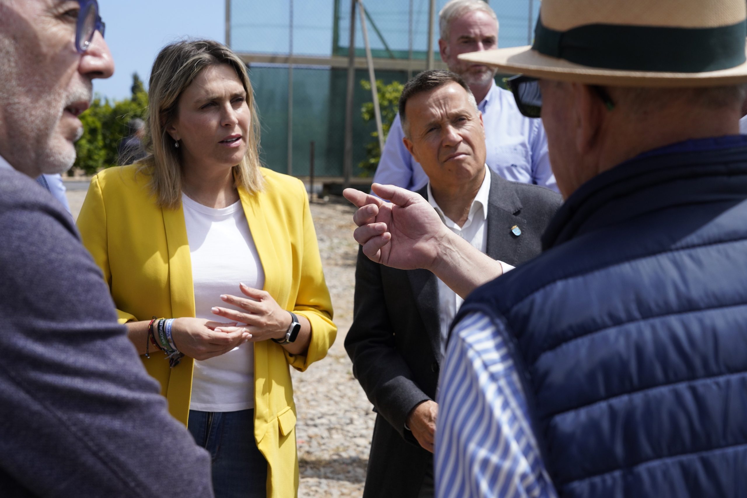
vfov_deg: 22.6
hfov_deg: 33.4
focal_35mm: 60
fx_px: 1245
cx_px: 374
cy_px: 249
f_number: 8
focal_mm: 60
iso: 800
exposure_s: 1/2000
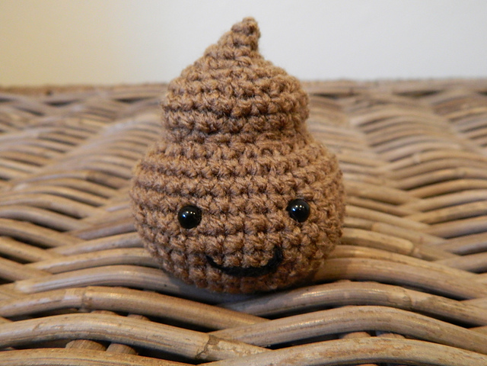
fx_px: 394
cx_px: 244
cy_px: 183
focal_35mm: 28
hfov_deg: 63.4
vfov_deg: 49.7
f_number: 3.2
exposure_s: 1/6
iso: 400
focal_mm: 5.1
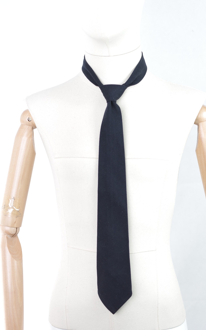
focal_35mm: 54
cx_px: 109
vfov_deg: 37.5
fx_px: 485
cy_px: 168
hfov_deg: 24.0
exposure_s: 1/80
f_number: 3.2
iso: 100
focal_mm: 35
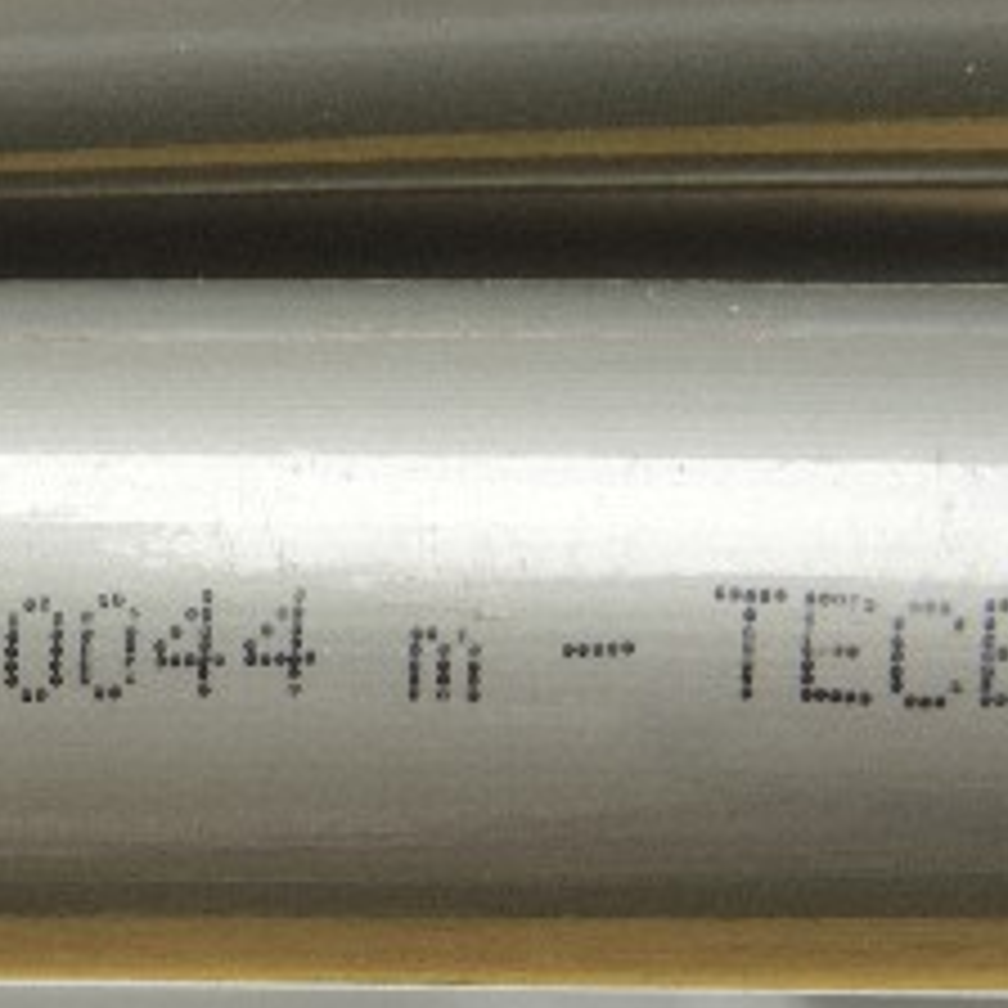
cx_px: -338
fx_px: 4151
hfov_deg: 13.3
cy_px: 270
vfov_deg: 13.8
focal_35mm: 126
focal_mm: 11
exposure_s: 1/50
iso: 90
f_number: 5.6
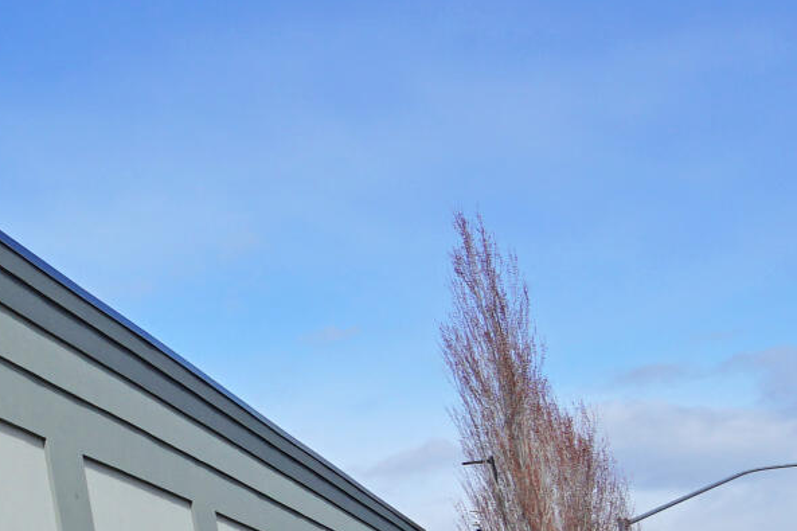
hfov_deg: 16.1
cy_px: 222
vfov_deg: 16.8
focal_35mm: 81
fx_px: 1793
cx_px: -982
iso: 100
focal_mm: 16
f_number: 11
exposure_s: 1/250
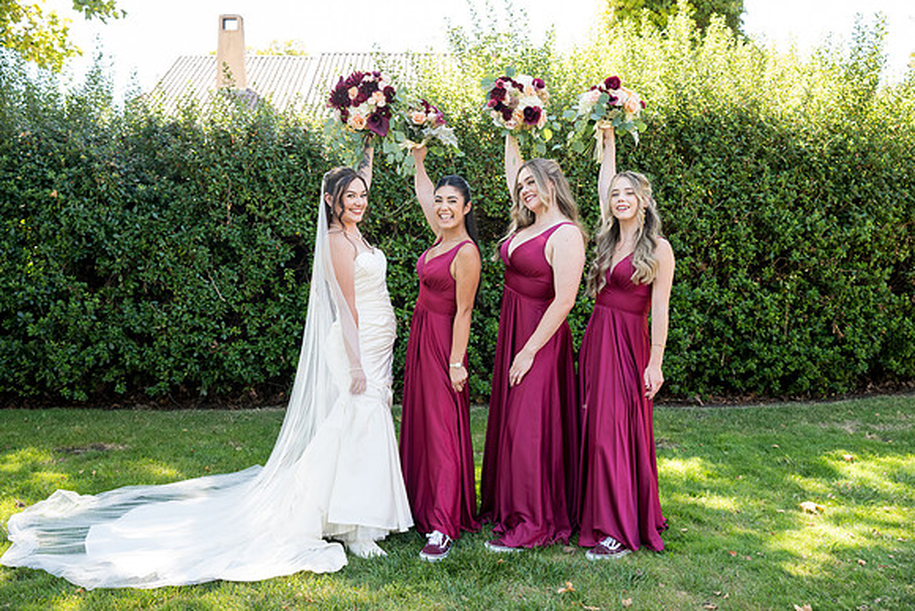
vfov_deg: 37.9
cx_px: 458
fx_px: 890
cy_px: 306
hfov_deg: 54.4
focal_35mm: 35
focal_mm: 35
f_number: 4
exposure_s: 1/320
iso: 640
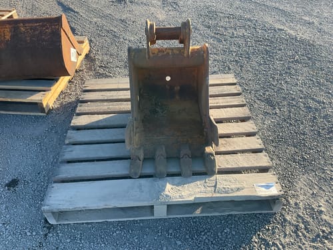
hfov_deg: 61.7
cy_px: 125
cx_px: 166
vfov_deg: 48.2
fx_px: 279
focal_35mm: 29
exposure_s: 1/344
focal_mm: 3
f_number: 1.8
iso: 25
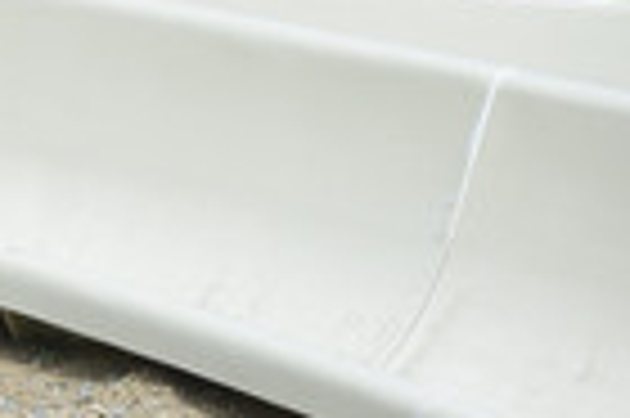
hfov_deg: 3.7
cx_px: -261
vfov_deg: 2.5
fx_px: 9754
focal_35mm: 558
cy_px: 191
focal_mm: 195
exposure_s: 1/640
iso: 320
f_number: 6.3
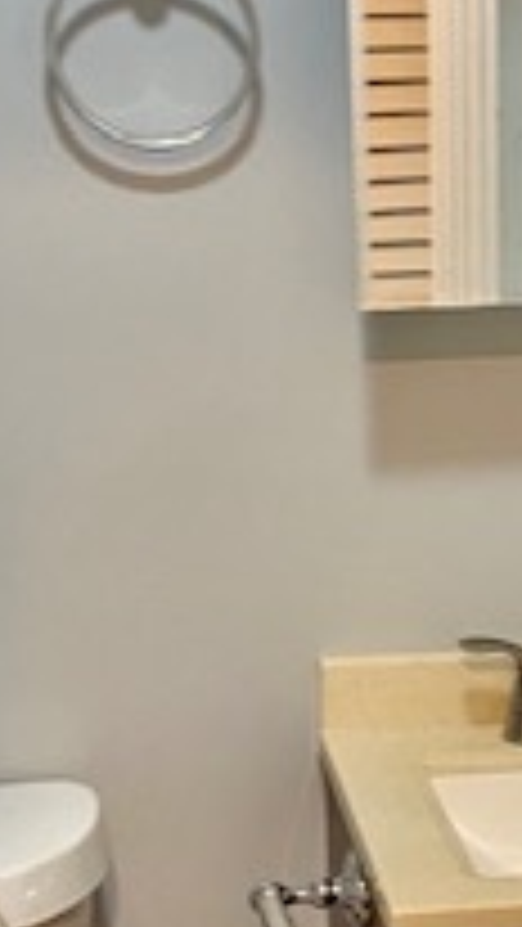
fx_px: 2164
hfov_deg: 13.6
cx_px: 495
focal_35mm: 88
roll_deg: -1.2
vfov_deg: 24.0
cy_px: 680
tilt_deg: -15.8
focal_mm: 4.25
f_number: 1.8
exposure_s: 1/60
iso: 250
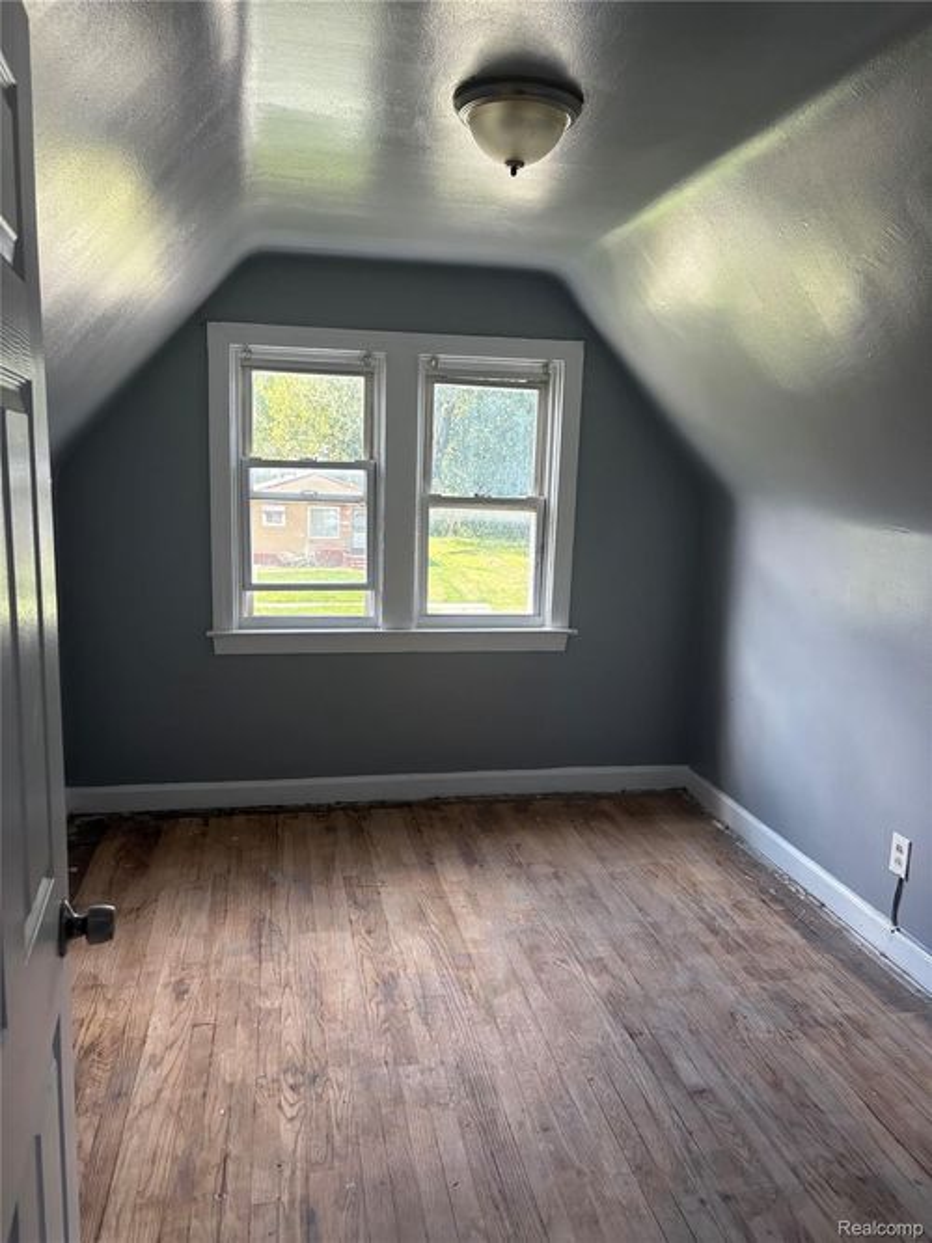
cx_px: 466
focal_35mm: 26
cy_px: 622
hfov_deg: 53.0
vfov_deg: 67.3
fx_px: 934
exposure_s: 1/236
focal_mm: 5.96
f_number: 1.6
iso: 100
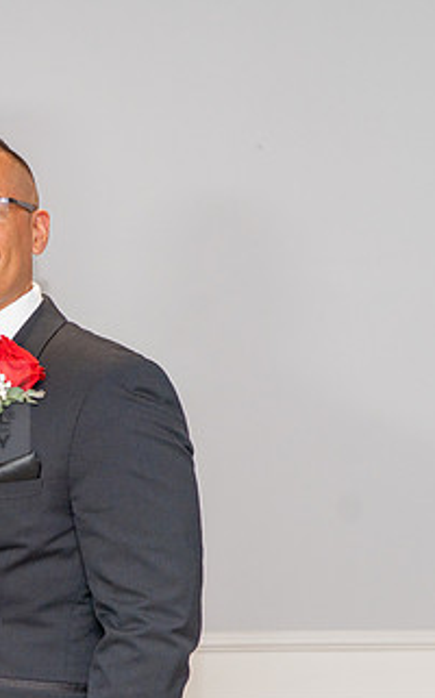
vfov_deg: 18.6
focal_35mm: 112
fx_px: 2129
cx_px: -141
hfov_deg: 11.3
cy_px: 458
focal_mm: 50
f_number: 4.5
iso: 640
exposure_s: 1/160
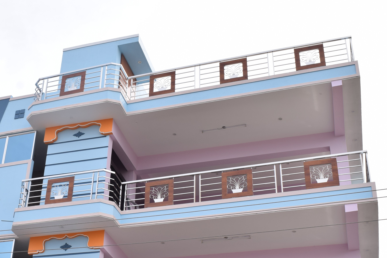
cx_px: 111
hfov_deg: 33.5
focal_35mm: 59
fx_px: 633
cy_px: 206
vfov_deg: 22.7
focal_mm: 23
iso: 200
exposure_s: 1/160
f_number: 11
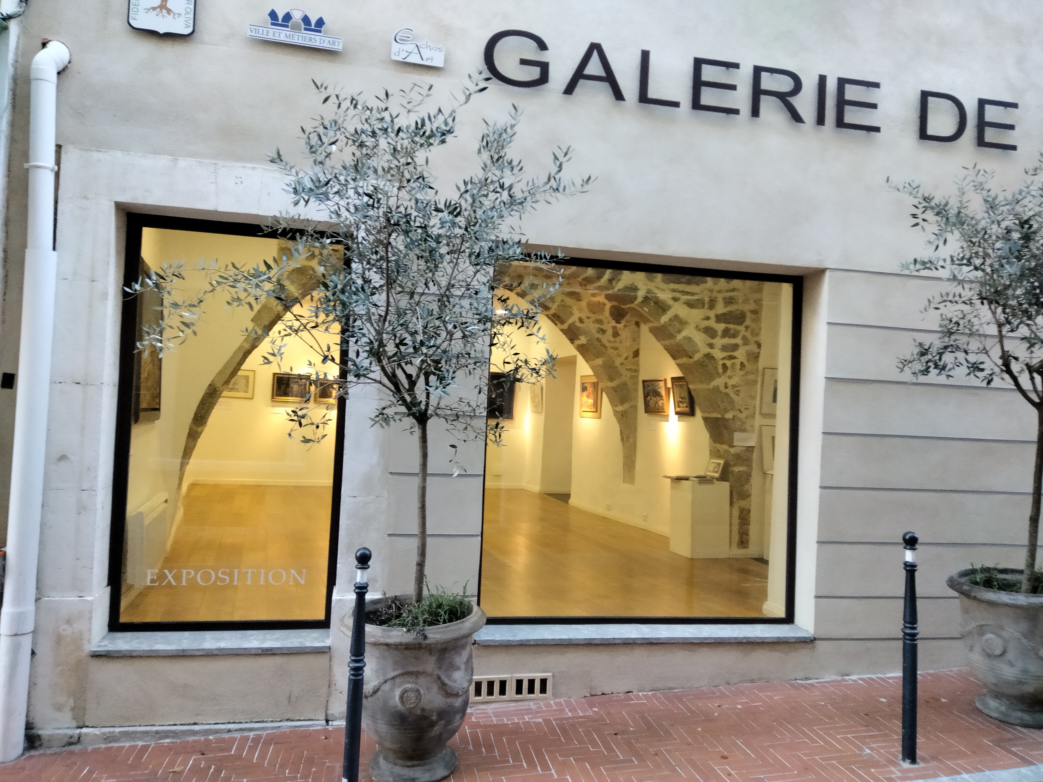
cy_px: 391
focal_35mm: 19
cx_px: 522
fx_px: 572
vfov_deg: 68.7
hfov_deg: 84.7
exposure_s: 1/50
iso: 444
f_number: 2.2
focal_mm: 3.46
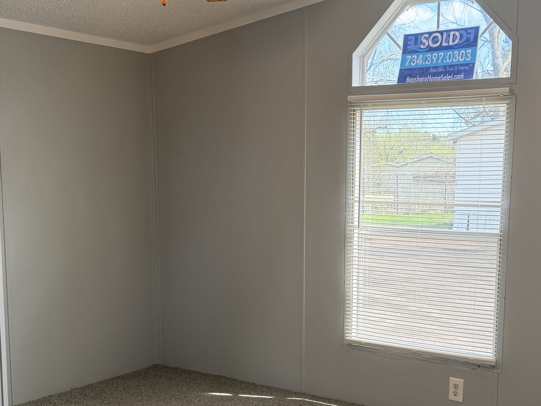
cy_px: 280
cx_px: 334
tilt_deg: -8.7
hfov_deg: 40.2
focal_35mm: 47
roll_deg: -1.3
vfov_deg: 30.6
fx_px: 735
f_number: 1.78
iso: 80
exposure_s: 1/171
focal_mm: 6.76
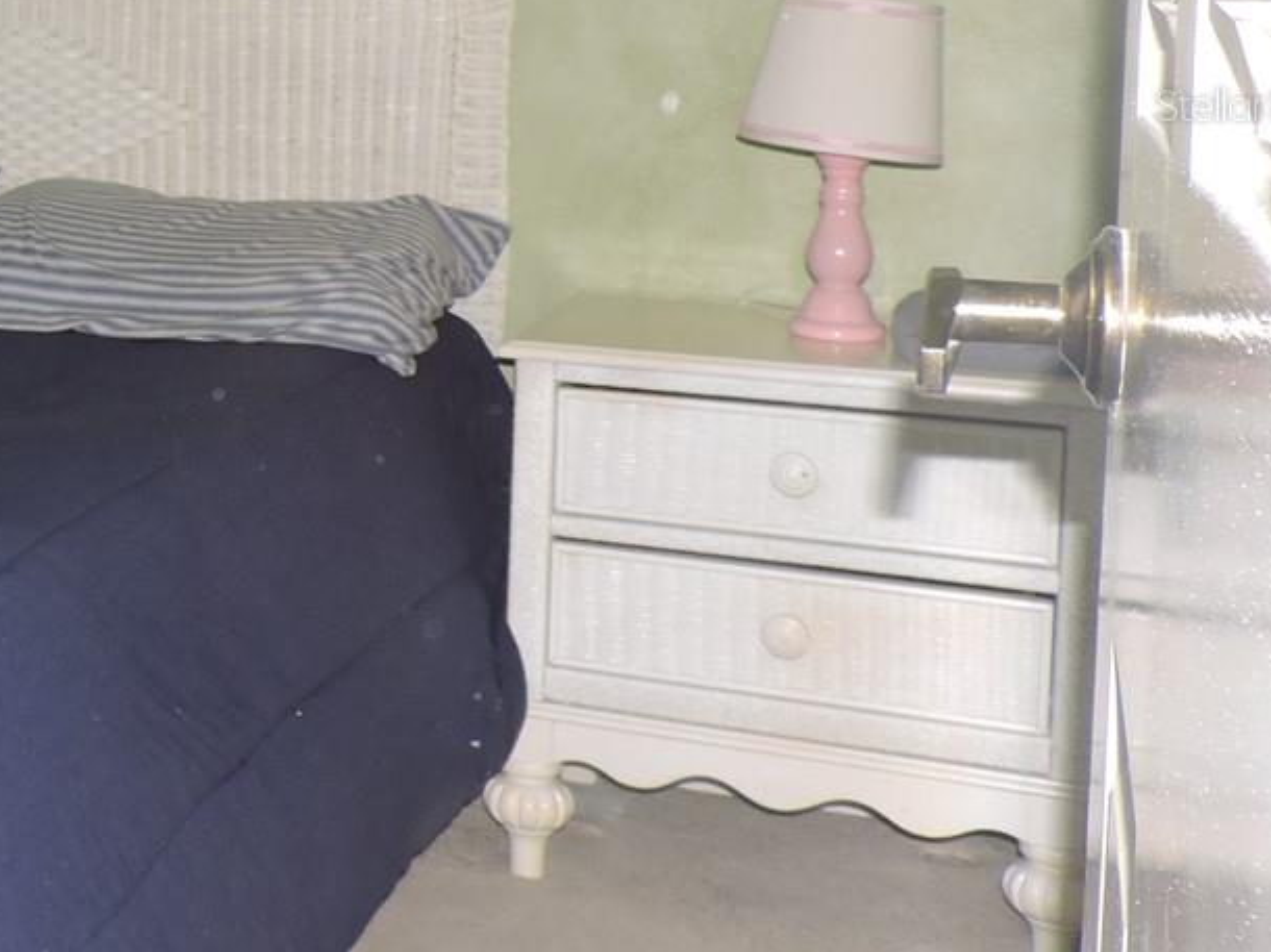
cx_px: -315
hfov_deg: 26.7
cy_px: 104
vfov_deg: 22.7
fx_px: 2312
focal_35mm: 63
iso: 200
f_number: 3.3
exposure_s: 1/30
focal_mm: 4.3
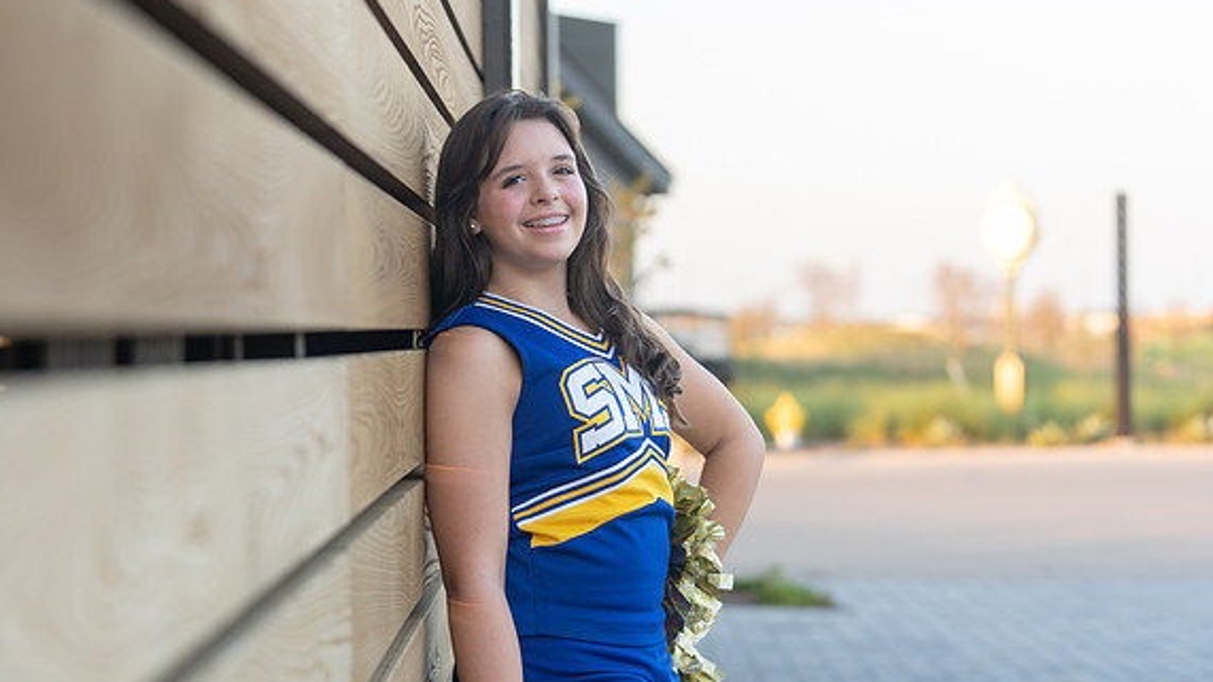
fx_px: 2541
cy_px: 409
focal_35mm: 79
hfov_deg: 26.9
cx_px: 608
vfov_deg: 15.3
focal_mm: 70
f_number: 2.8
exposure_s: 1/320
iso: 400
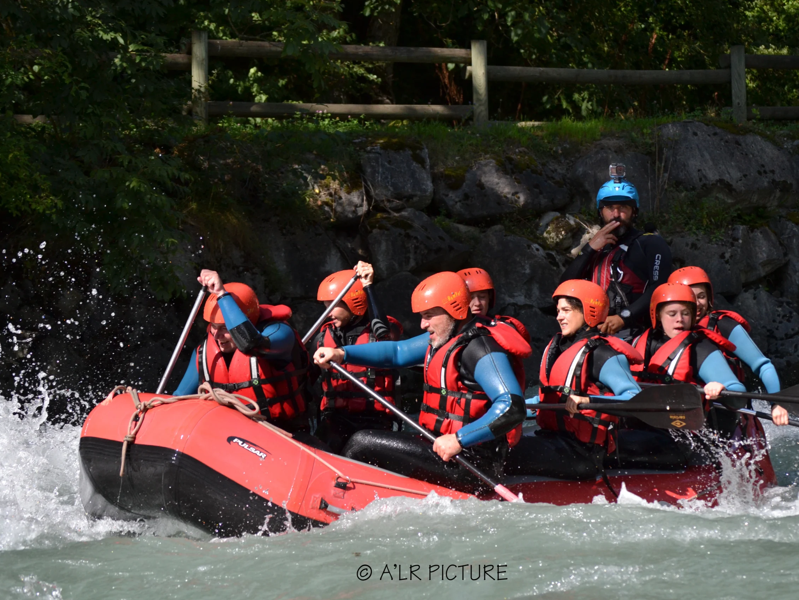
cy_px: 300
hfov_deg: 14.2
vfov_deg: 10.7
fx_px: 3198
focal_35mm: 139
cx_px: 432
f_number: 5.6
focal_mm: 85
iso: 400
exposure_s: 1/1600
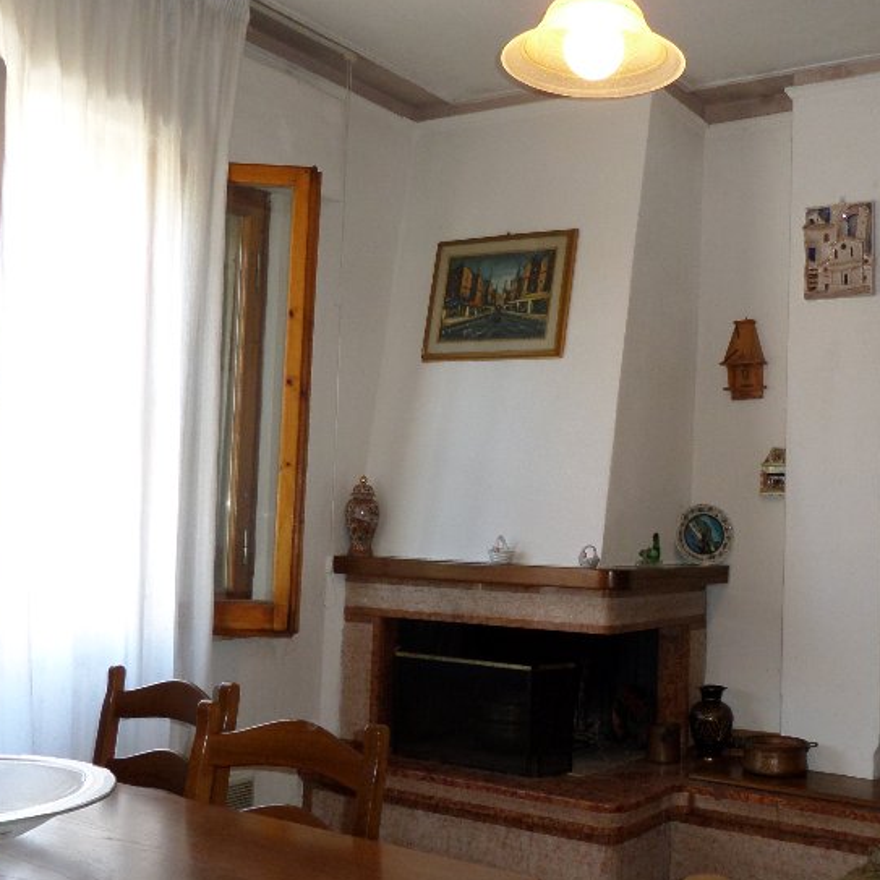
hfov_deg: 41.4
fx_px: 1150
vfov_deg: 41.8
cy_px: 475
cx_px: 572
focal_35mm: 40
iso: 120
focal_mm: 4.3
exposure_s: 1/20
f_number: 3.1
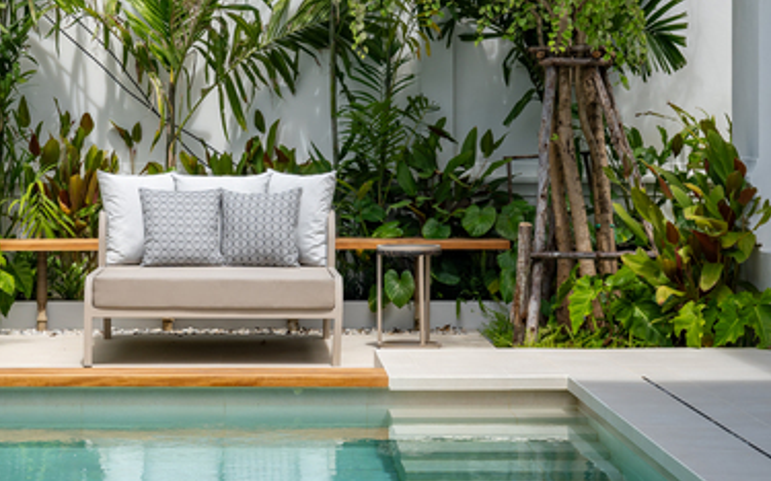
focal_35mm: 108
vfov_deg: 12.1
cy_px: 100
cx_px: 197
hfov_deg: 19.2
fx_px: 2268
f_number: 8
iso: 200
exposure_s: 1/320
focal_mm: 62
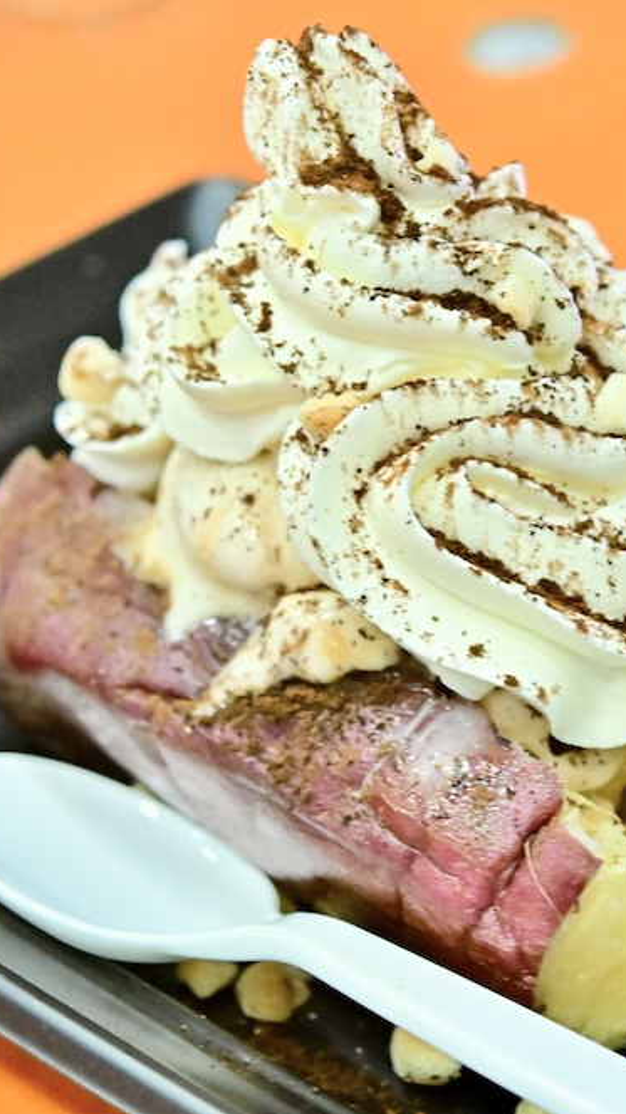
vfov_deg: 15.1
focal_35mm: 142
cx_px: 495
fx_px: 4195
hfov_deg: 8.5
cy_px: 557
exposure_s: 1/125
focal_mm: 60
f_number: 5.6
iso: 4000
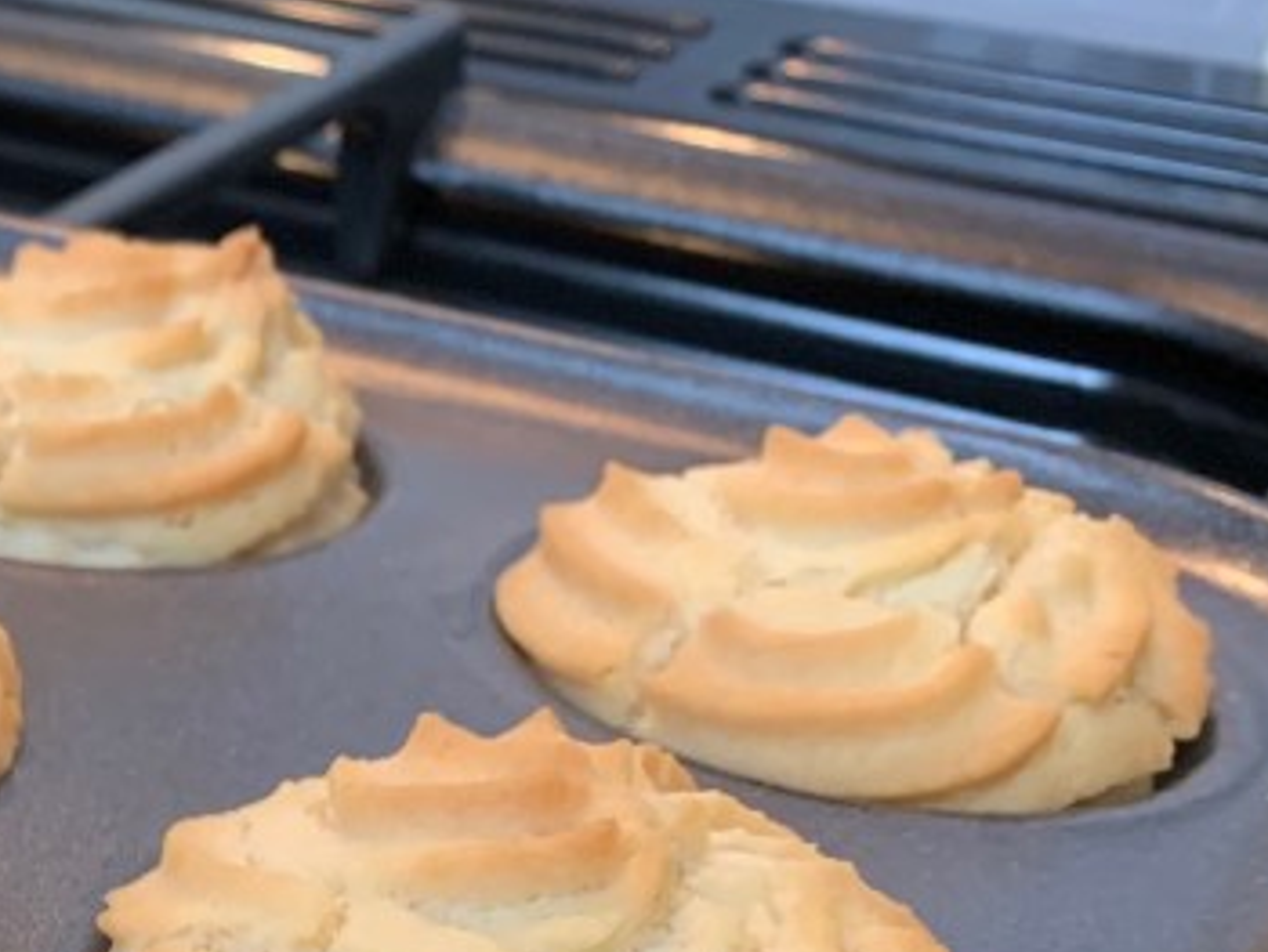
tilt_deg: -35.3
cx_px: -373
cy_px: 1122
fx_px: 2786
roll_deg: +0.0
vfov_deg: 18.5
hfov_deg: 22.9
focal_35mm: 76
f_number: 1.8
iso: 200
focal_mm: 4.25
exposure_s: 1/50
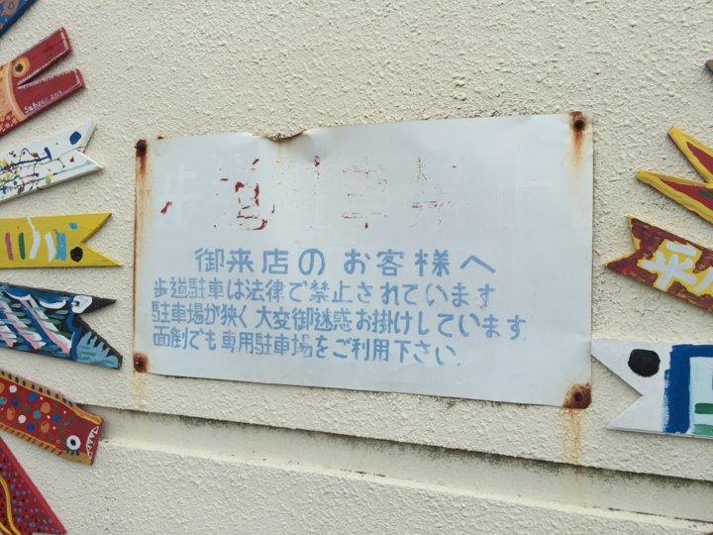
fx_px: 597
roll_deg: -1.4
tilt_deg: -0.6
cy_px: 268
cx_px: 356
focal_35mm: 29
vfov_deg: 48.2
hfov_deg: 61.7
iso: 32
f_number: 2.2
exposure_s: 1/1464
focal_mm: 4.15
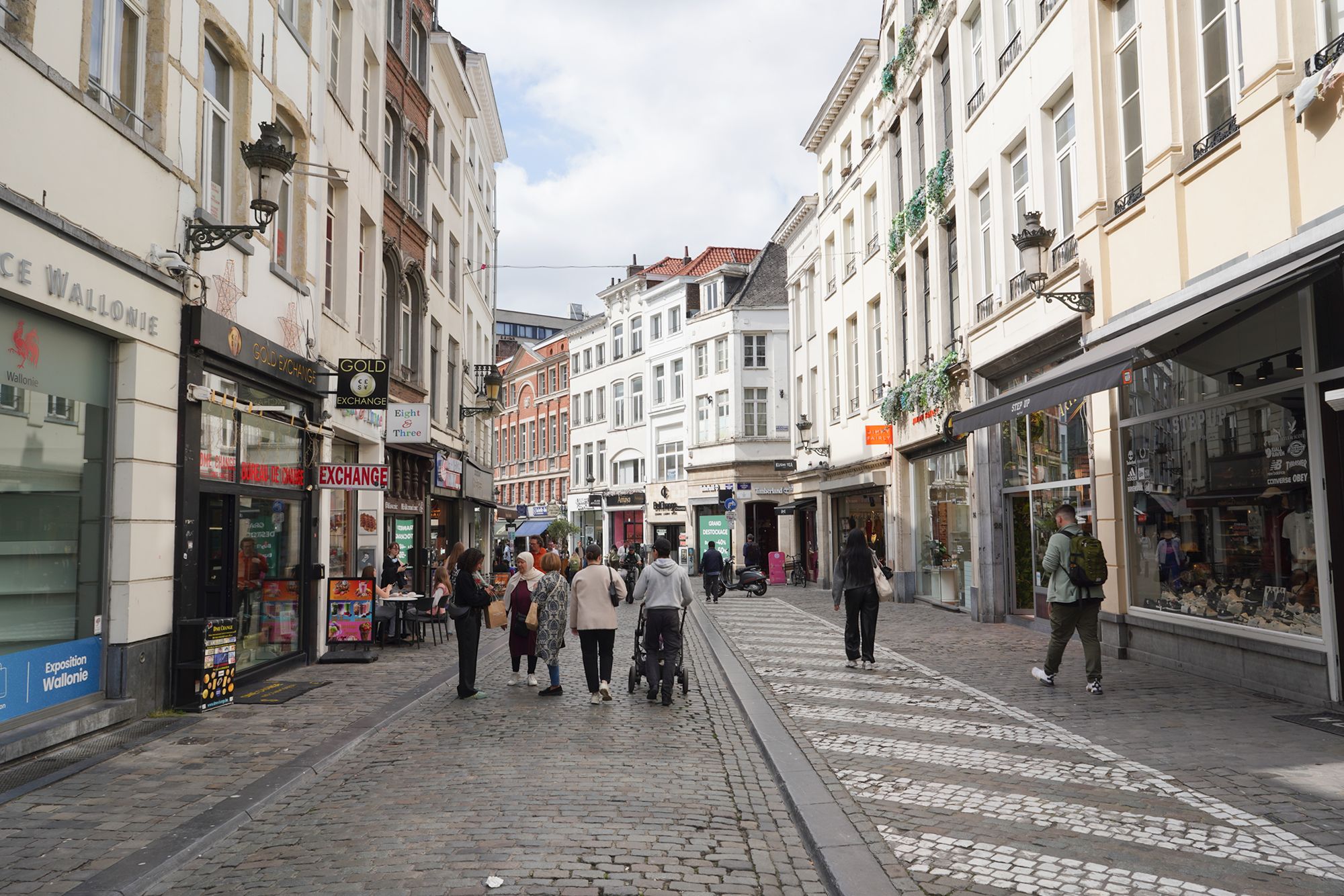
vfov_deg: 53.1
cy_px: 448
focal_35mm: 24
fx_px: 896
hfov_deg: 73.7
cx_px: 672
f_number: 13
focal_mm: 24
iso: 100
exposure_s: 1/100
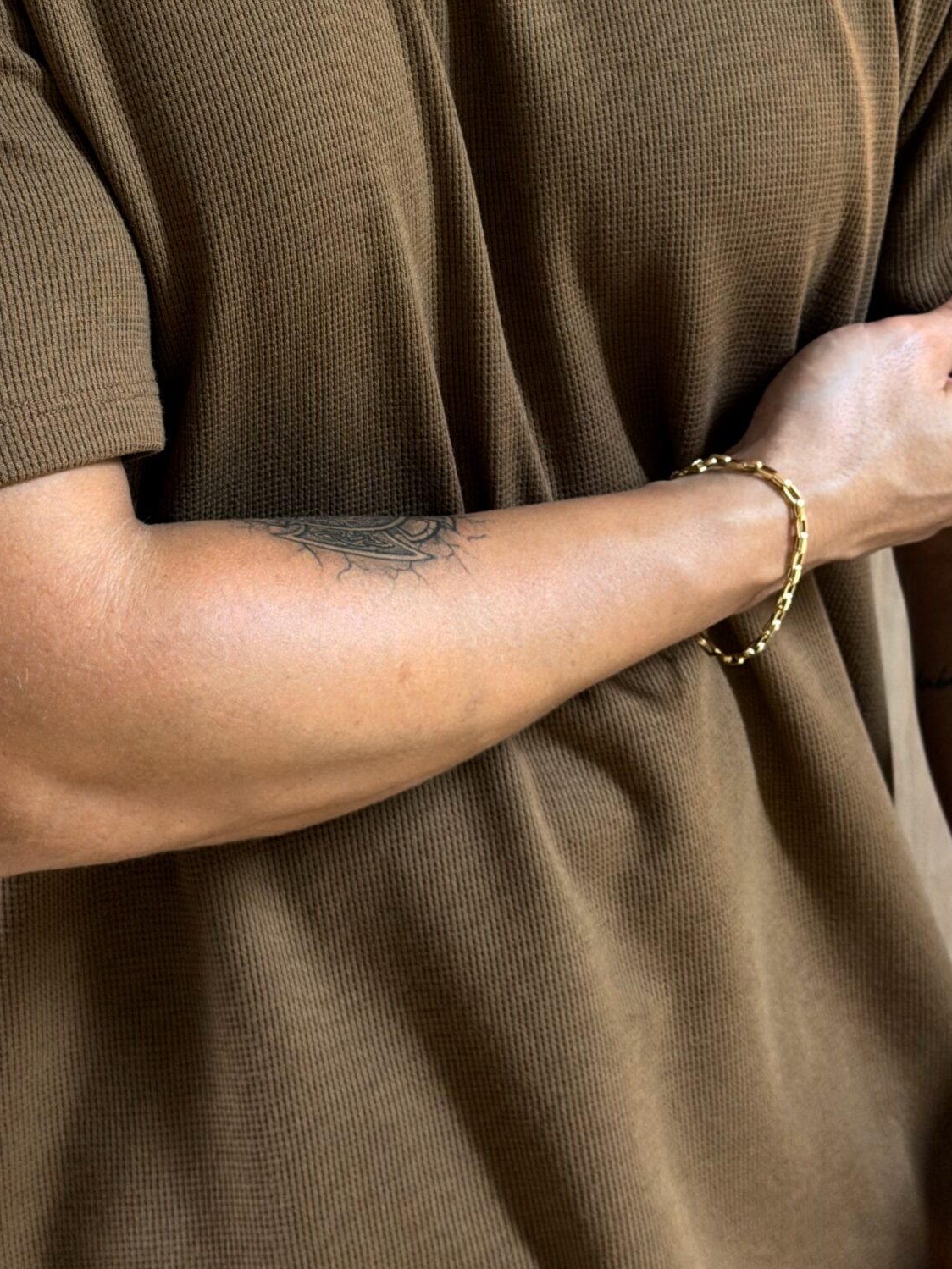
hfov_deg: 18.0
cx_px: 457
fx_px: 3007
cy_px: 427
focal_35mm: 82
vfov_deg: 23.7
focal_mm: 6.76
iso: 320
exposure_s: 1/40
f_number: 1.78
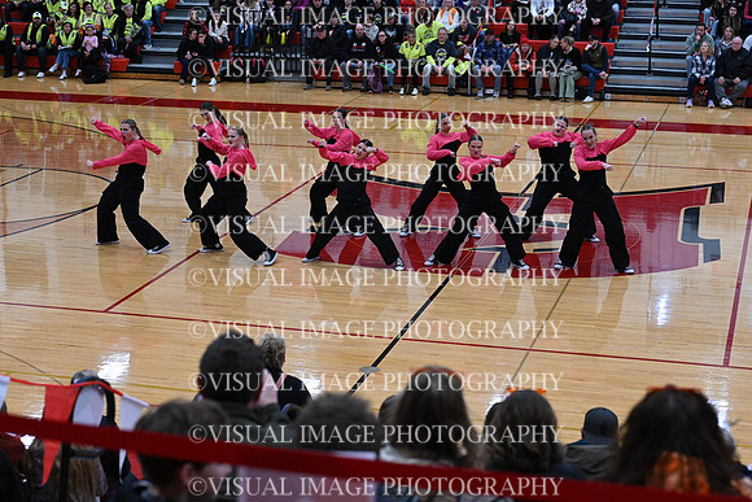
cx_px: 376
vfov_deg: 19.5
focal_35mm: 70
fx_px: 1462
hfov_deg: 28.8
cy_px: 251
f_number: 4
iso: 4000
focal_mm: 70
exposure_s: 1/400
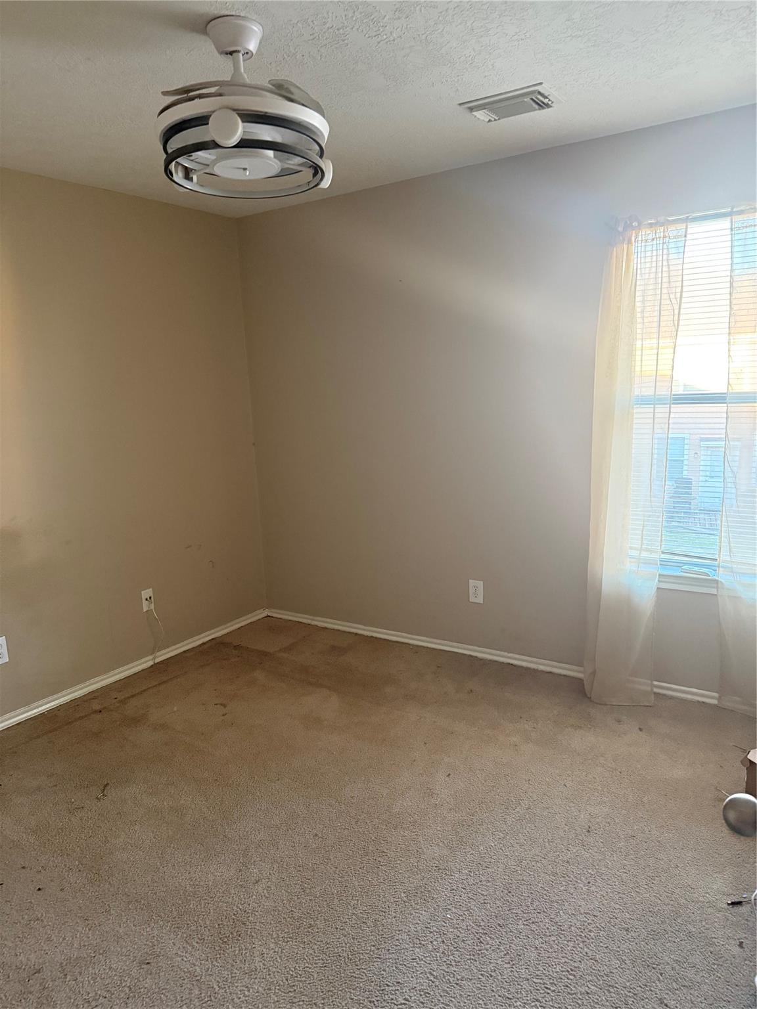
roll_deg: +2.4
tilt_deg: -9.3
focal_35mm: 24
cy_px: 504
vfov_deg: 71.6
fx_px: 700
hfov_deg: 56.8
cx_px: 378
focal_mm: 6.76
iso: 640
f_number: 1.78
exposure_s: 1/40
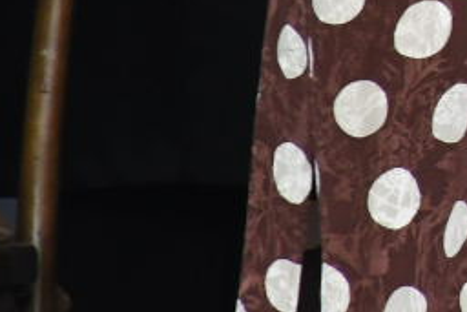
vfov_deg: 1.5
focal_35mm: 899
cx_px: 1419
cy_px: -600
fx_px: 11668
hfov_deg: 2.3
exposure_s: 1/125
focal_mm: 95
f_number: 8
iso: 1000
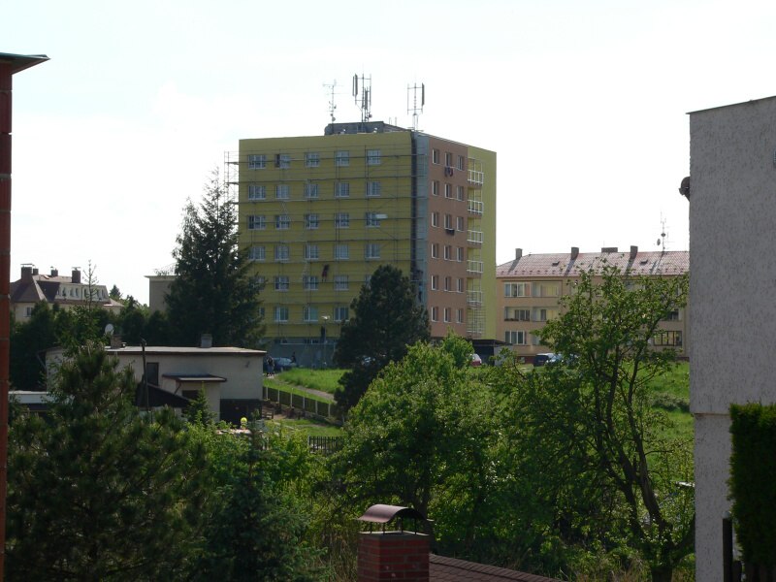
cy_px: 291
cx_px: 388
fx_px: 1995
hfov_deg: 22.0
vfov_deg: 16.6
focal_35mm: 89
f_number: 5.2
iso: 80
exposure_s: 1/500
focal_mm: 14.8
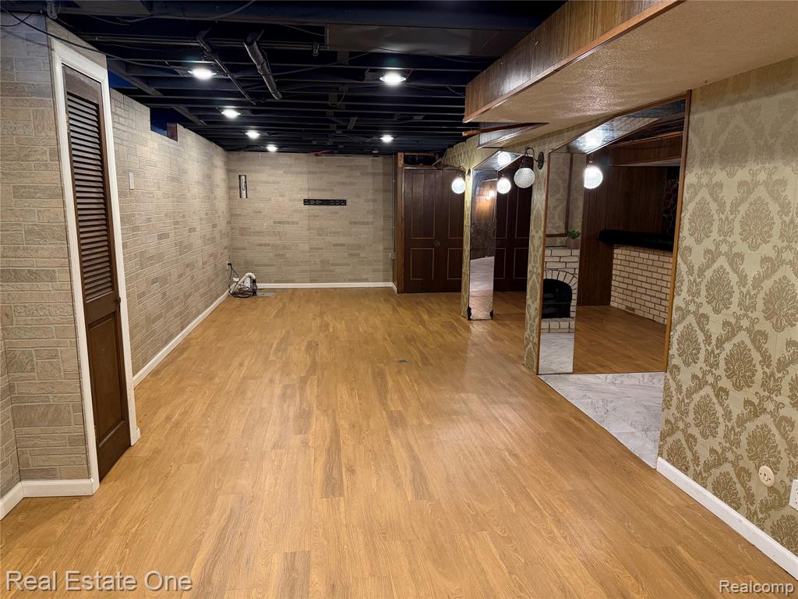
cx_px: 399
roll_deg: -0.1
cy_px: 300
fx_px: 553
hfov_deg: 71.6
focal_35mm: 24
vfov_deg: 56.8
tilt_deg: -9.9
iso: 320
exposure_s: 1/60
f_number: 1.78
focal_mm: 6.76
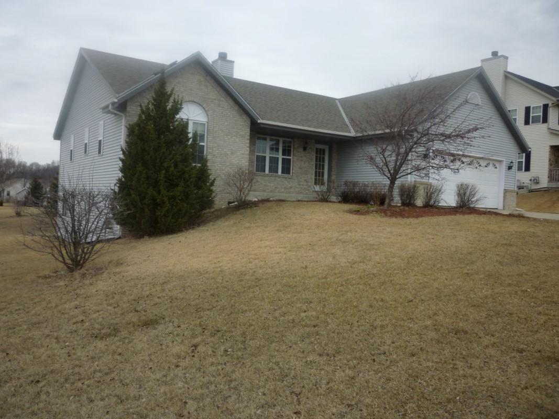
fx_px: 468
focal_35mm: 29
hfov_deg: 61.7
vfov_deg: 48.2
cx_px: 280
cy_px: 210
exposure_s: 1/800
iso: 200
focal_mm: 5.2
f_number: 4
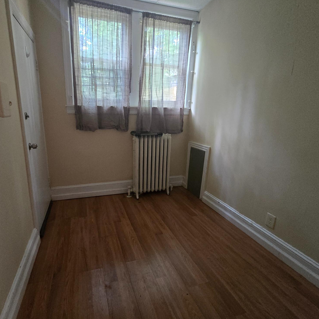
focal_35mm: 16
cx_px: 130
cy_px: 153
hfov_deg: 86.5
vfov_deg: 87.4
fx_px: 167
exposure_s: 1/40
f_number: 2.2
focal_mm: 2.2
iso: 1250
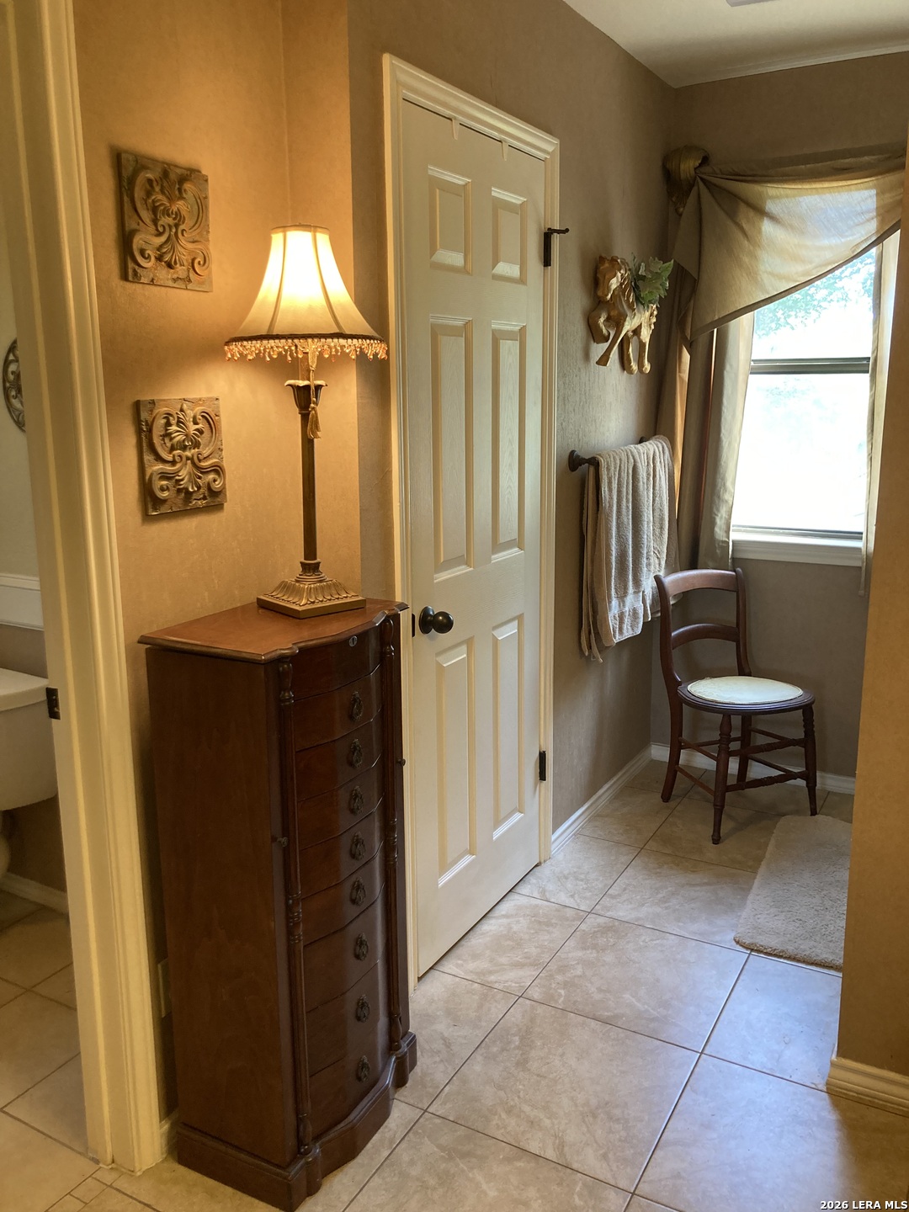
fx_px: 980
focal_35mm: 28
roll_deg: +0.4
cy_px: 606
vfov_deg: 63.4
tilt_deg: -10.3
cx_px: 454
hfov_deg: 49.7
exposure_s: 1/60
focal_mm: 3.99
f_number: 1.8
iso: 125
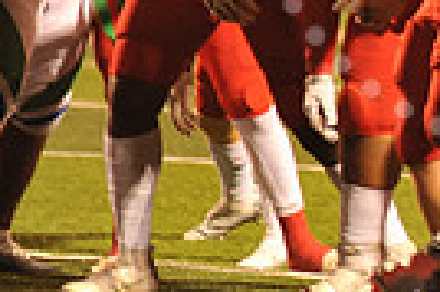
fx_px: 10559
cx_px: 552
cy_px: -161
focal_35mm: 865
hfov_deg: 2.4
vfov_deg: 1.6
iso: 2000
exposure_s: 1/200
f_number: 2.8
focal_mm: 200
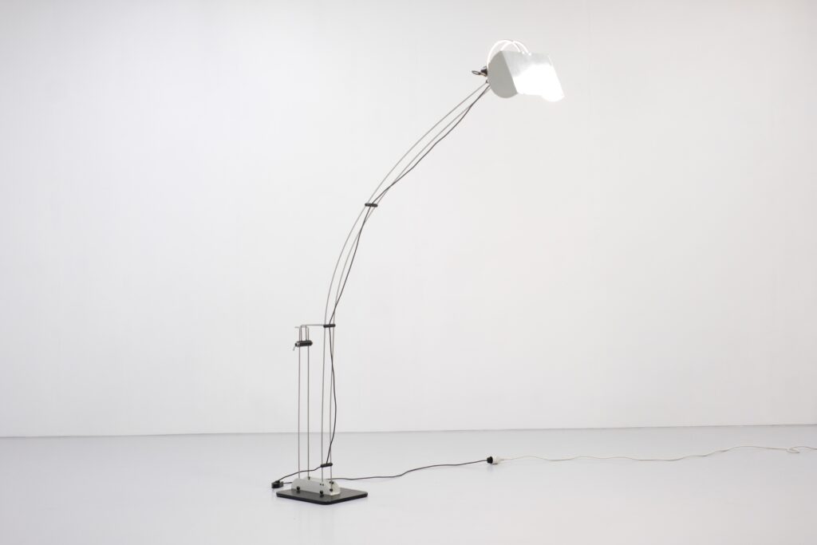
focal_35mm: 53
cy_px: 272
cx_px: 408
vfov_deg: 25.5
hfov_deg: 37.5
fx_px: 1203
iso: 800
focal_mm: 35
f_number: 5.6
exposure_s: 1/13
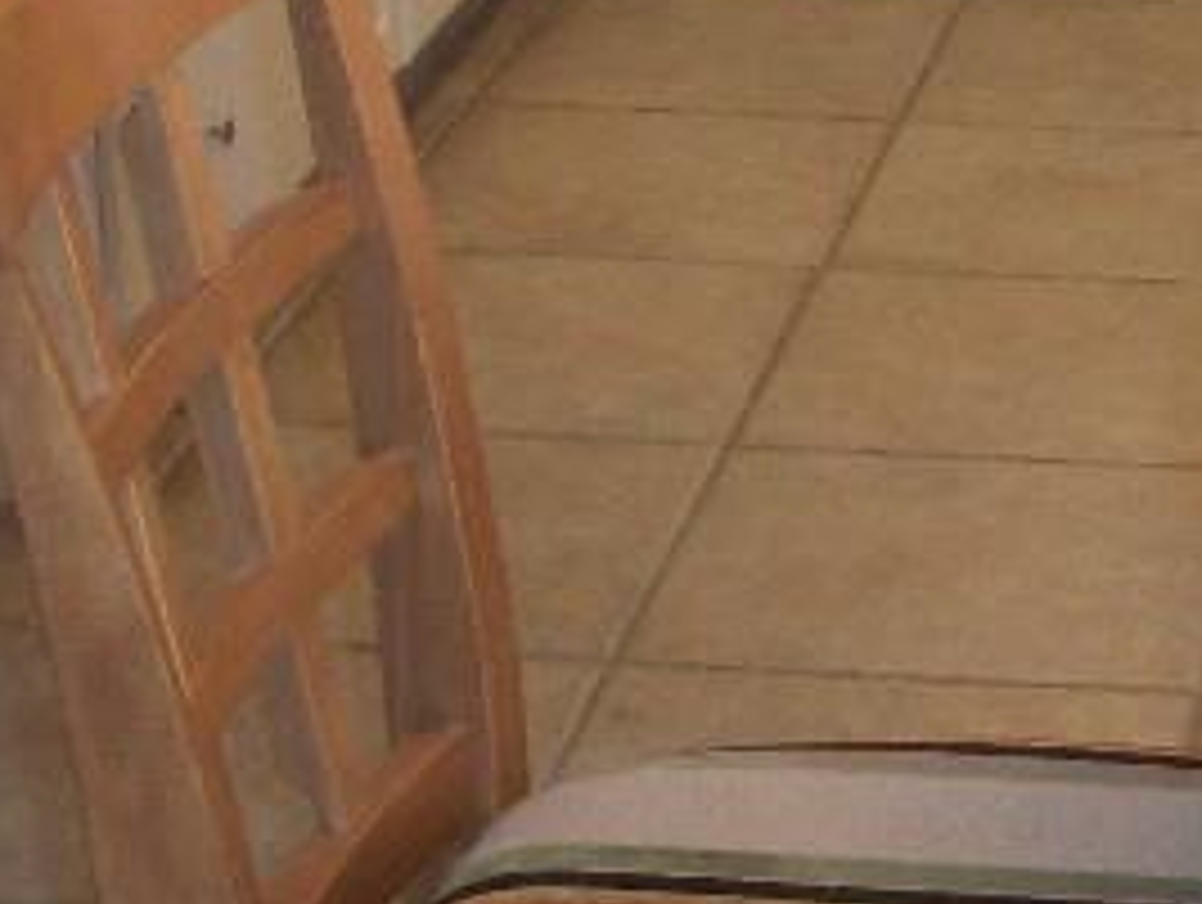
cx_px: 1211
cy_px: -490
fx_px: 4659
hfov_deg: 14.5
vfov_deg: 10.7
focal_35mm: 134
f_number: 3.1
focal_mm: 6.3
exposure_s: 1/30
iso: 160
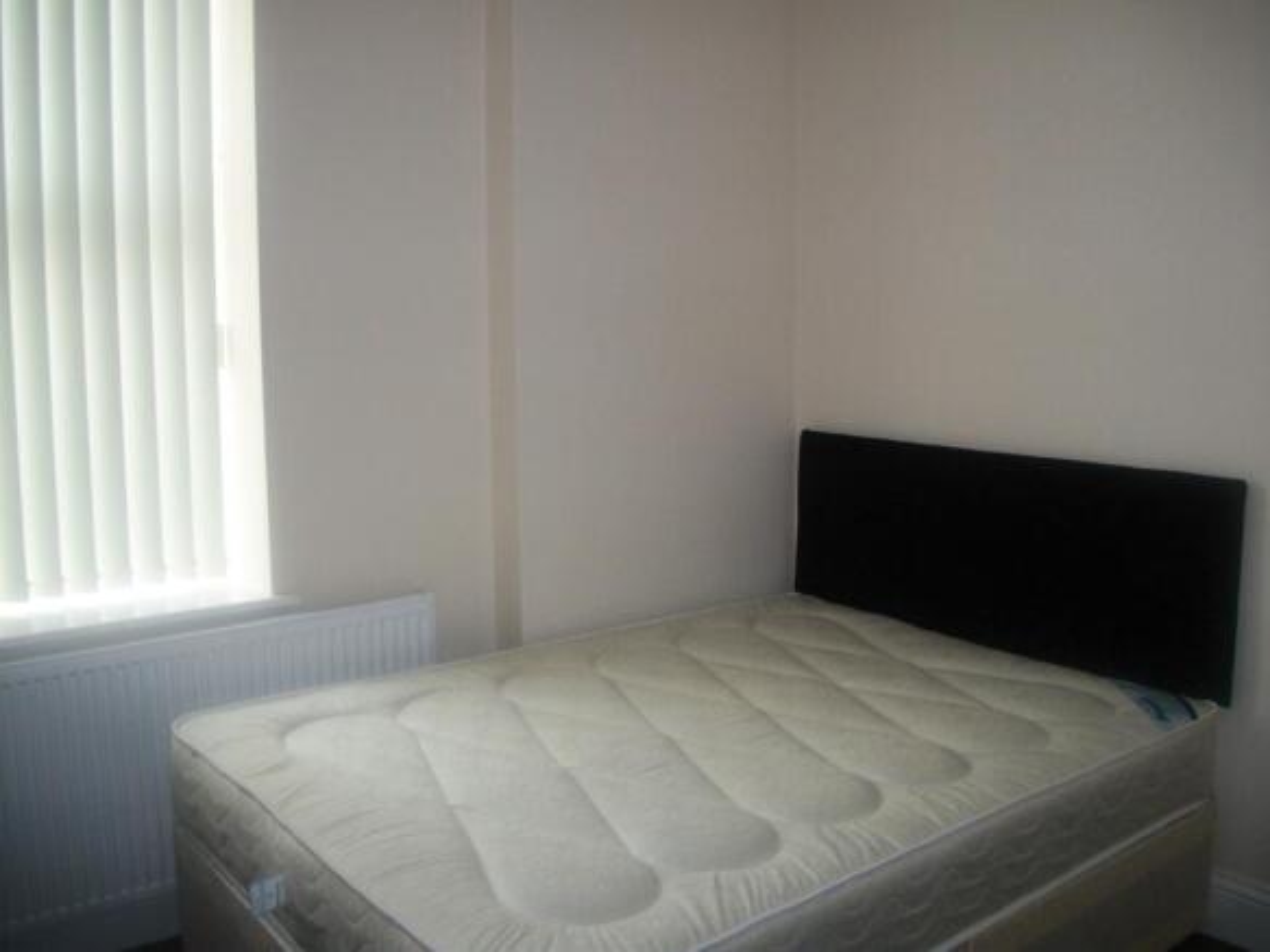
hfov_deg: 56.8
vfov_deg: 44.1
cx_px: 635
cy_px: 476
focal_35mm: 32
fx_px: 1174
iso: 160
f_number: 2.9
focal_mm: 5.7
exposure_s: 1/30
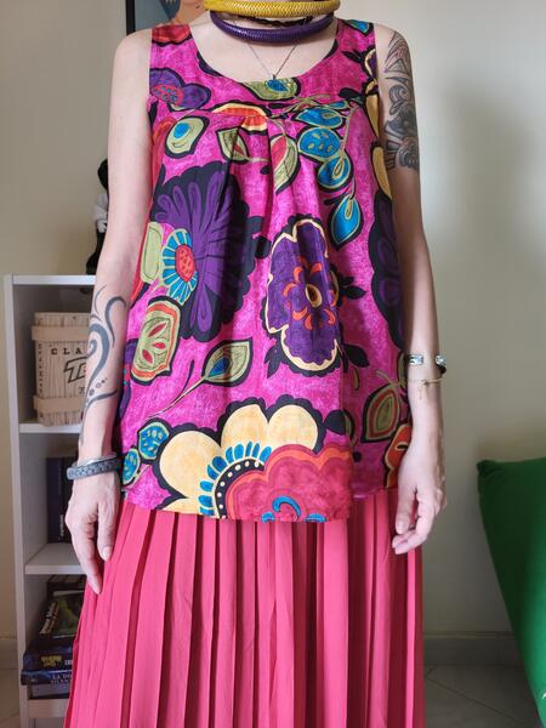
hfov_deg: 53.1
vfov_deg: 67.3
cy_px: 364
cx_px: 273
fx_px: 547
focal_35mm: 26
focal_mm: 5.4
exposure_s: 1/100
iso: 160
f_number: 1.8
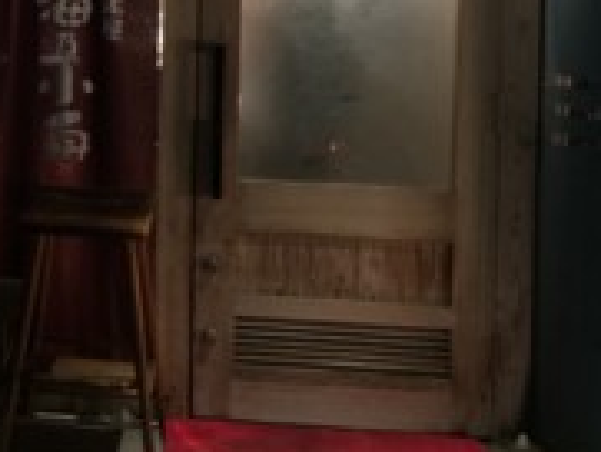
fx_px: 1251
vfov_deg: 19.9
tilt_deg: -0.5
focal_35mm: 72
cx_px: -20
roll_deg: -2.0
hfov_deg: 25.5
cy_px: 17
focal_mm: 4.15
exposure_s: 1/4
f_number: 2.2
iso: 80
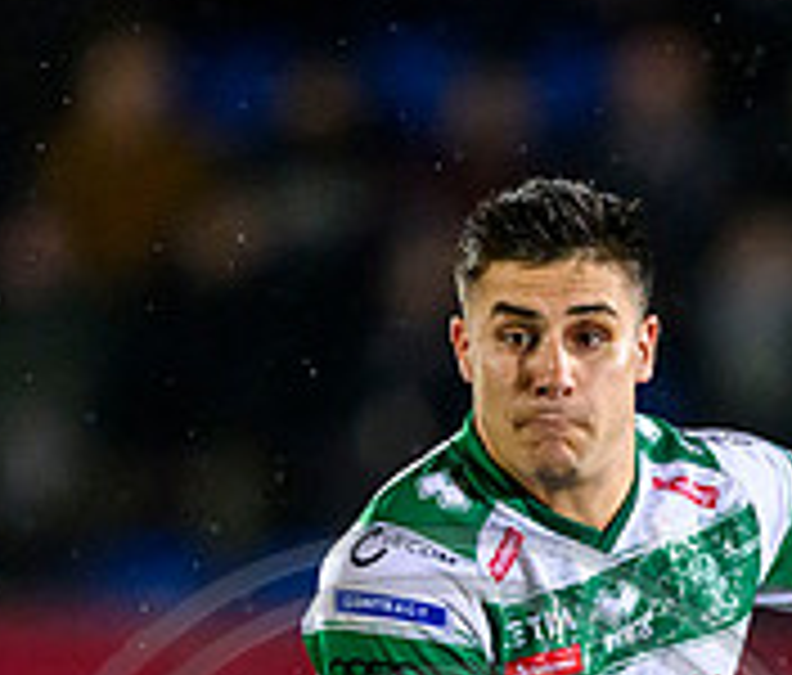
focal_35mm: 1618
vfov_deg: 1.0
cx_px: 671
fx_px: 38912
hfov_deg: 1.2
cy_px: 876
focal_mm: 400
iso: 8000
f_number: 3.2
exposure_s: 1/1000
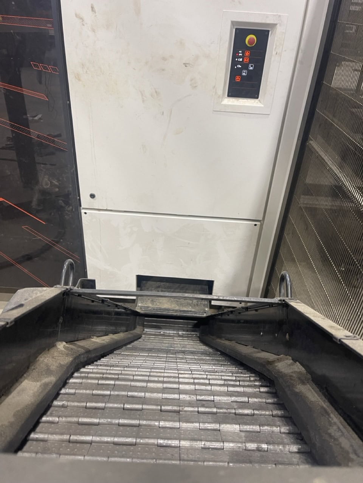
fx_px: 350
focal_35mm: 25
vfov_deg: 69.4
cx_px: 182
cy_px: 242
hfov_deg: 54.9
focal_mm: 5.1
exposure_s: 1/93
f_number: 1.6
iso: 125
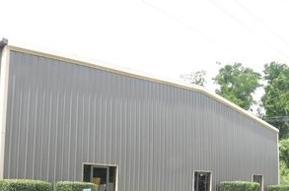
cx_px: 99
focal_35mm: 41
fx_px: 328
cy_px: 159
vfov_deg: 31.5
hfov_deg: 46.8
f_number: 18
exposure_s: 1/100
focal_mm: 24
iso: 1000
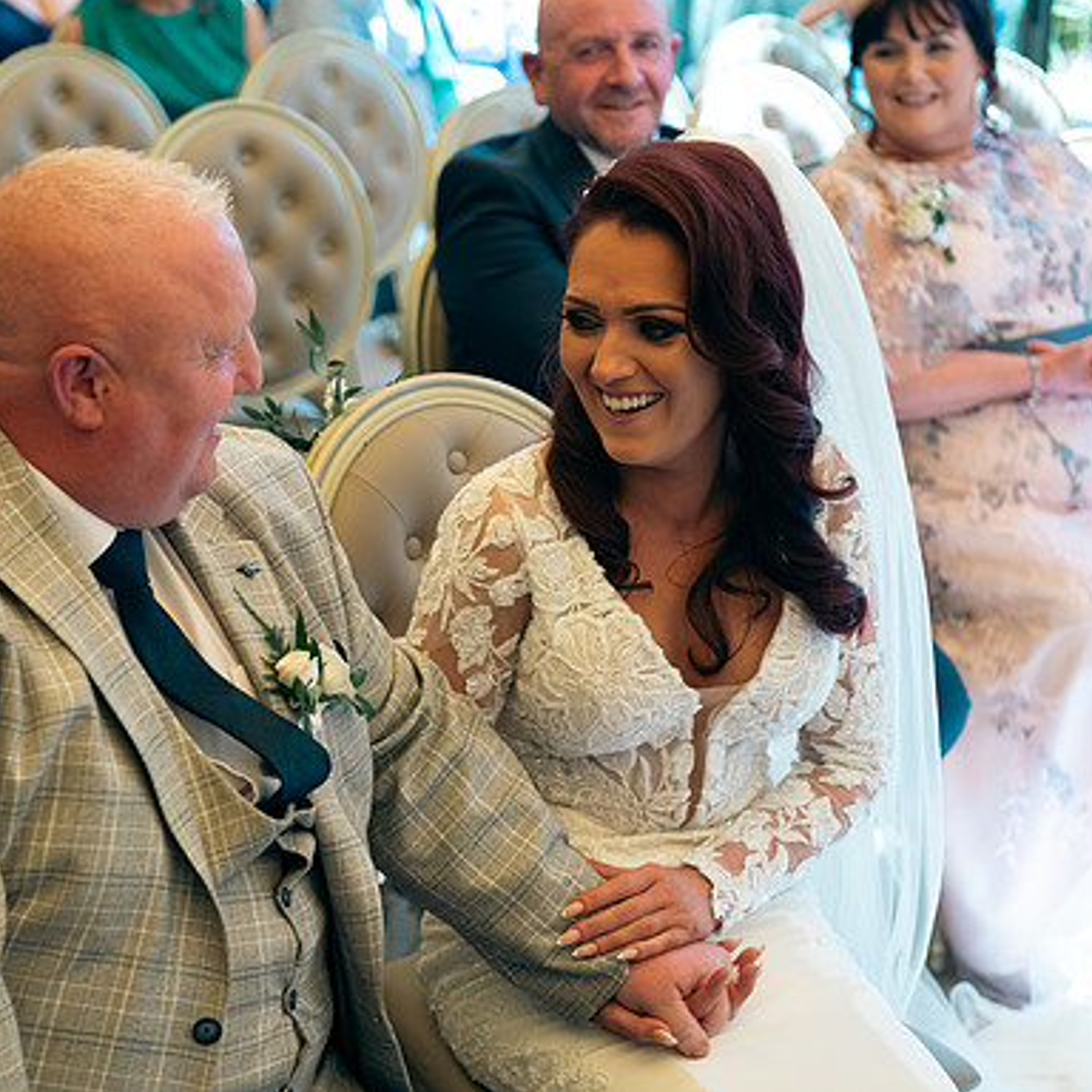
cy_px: 545
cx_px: 432
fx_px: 2748
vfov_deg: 22.5
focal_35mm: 77
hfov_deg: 22.4
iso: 250
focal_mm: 60
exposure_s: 1/250
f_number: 3.5
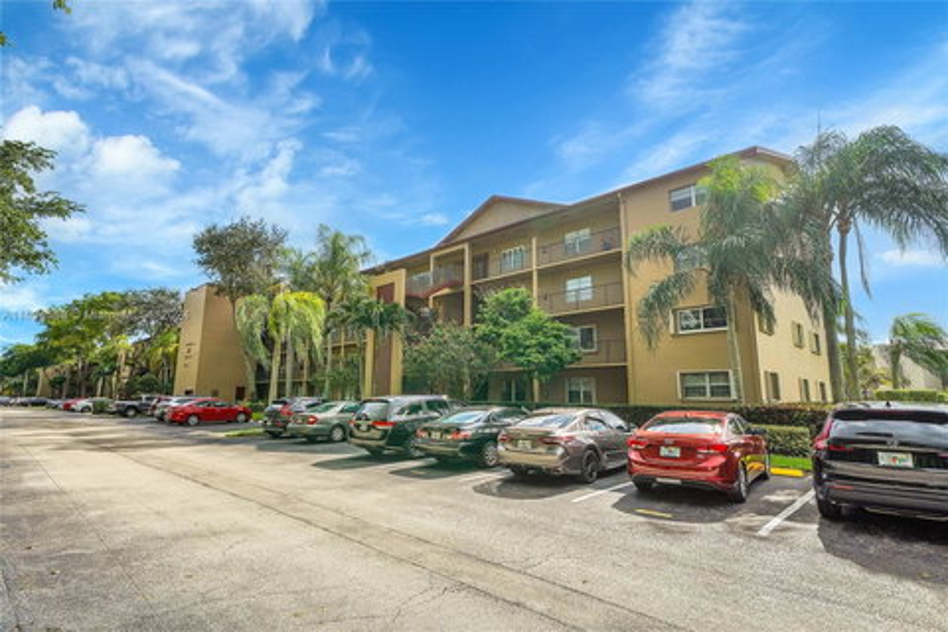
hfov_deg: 90.0
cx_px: 474
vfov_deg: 67.4
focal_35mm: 18
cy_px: 316
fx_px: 474
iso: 400
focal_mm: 18
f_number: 8
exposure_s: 1/800
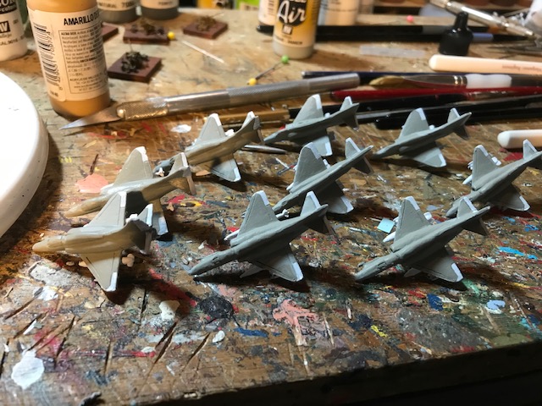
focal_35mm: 28
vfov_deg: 49.7
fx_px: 438
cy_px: 203
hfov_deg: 63.4
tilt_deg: -38.7
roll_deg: -8.4
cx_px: 271
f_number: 1.8
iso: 50
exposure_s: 1/15
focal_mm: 3.99
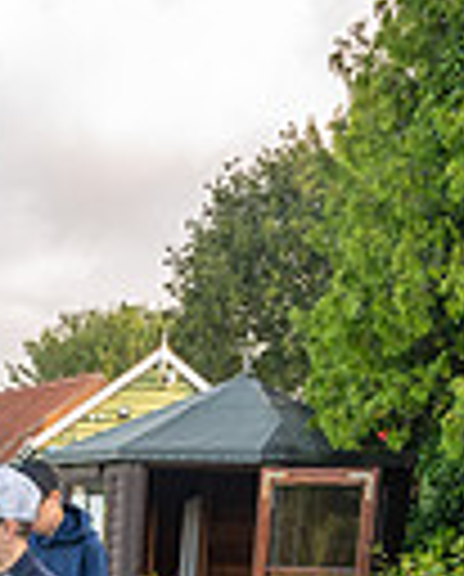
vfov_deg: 19.1
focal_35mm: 79
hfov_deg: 18.9
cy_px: 999
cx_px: -5
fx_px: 1351
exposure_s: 1/100
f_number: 8
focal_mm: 24
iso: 500
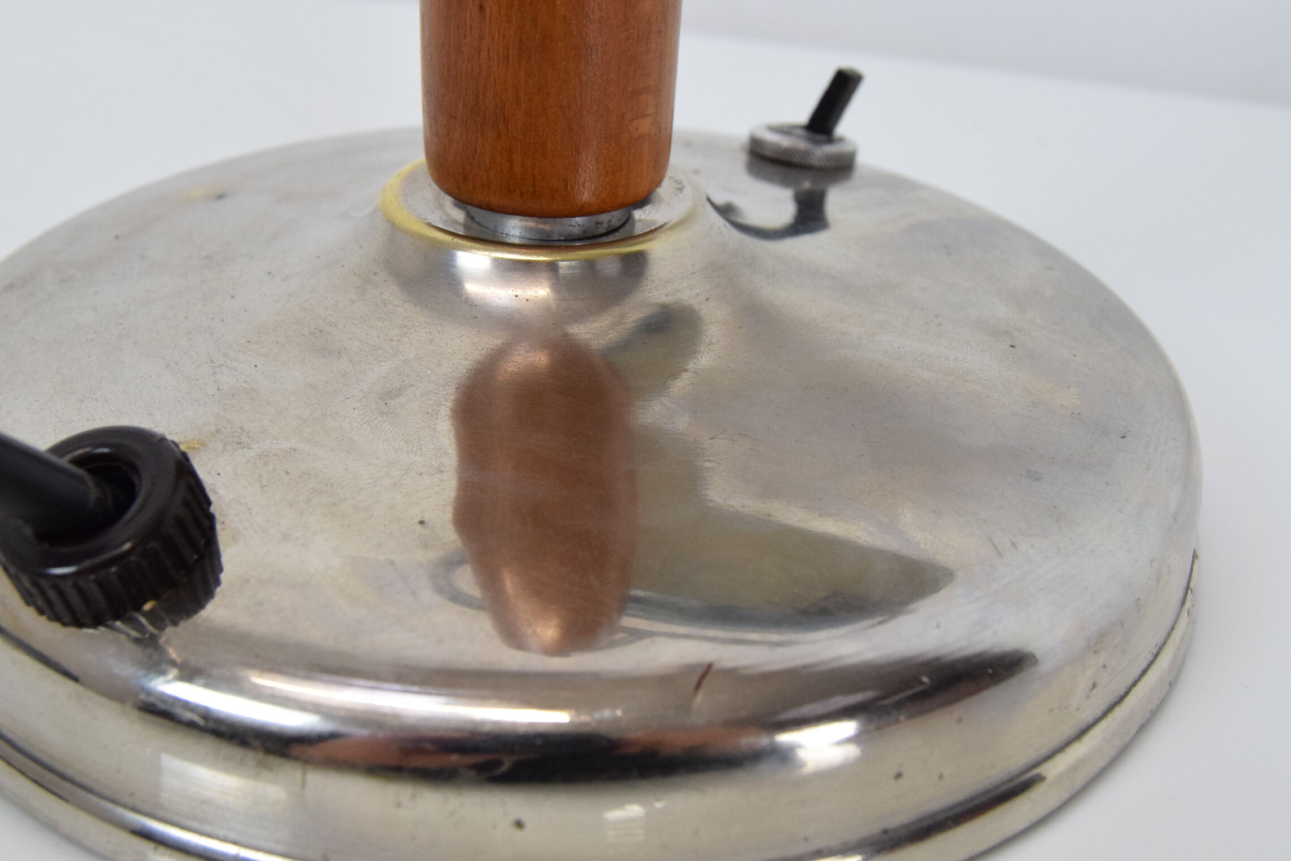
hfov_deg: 38.8
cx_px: 574
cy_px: 457
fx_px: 1829
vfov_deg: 26.5
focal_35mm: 51
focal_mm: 26
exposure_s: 1/200
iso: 1600
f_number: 7.1
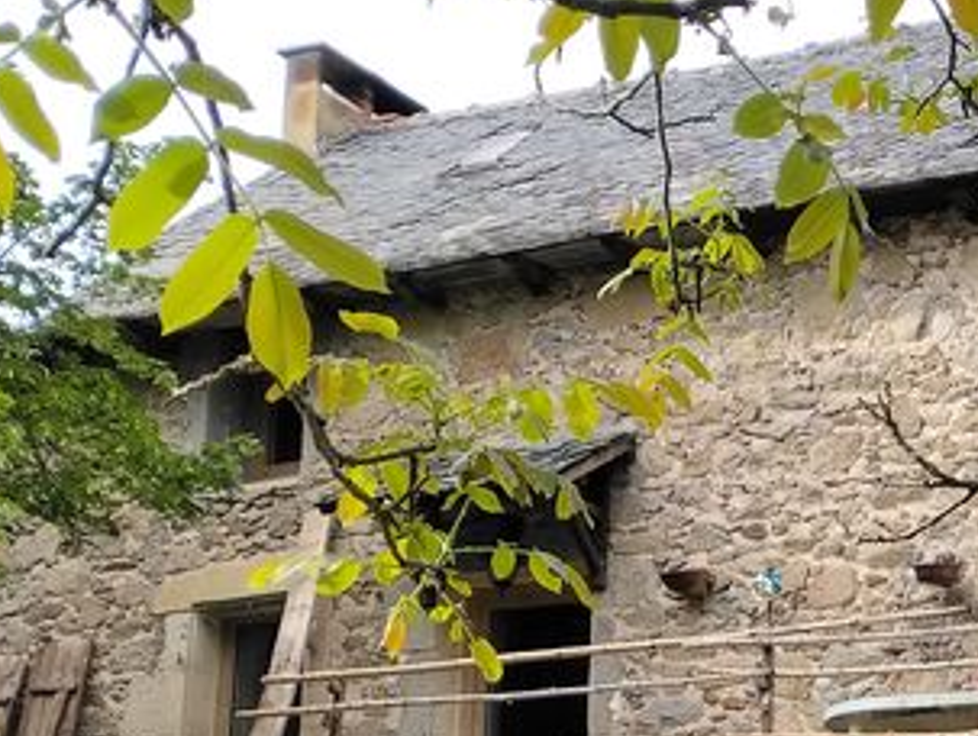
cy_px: 878
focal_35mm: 89
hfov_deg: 20.4
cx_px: 1207
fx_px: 2517
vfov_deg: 16.0
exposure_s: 1/205
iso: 100
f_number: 1.8
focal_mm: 4.05
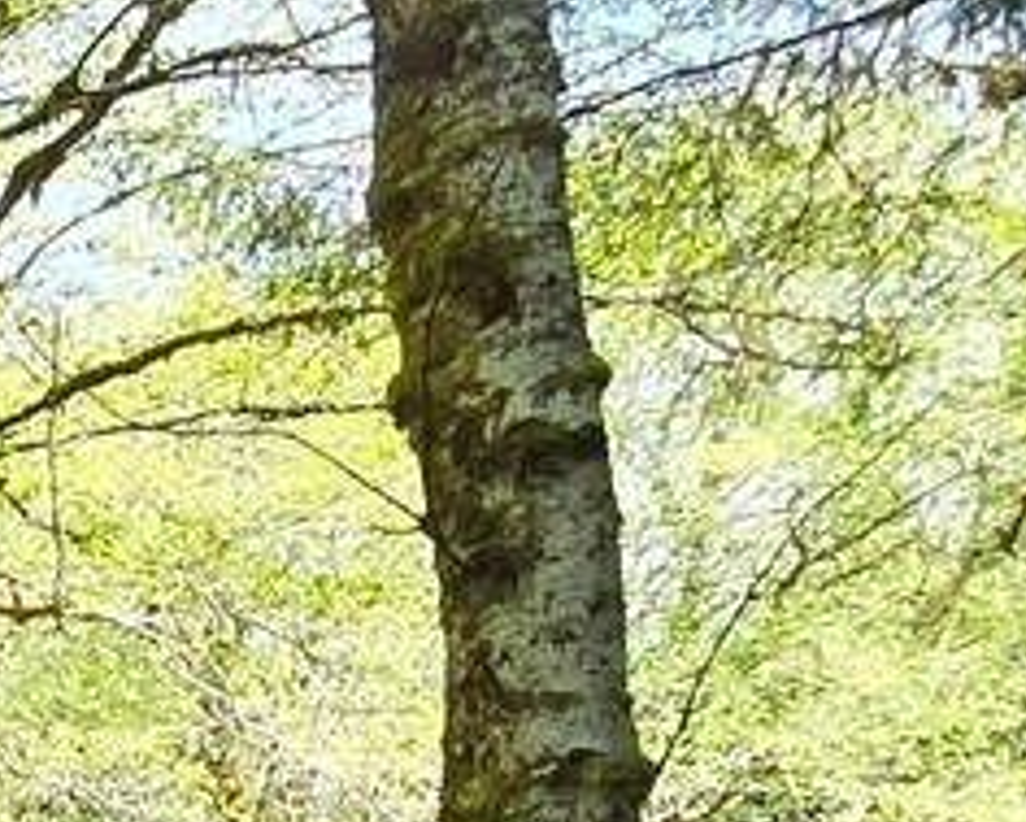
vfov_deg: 15.4
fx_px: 2613
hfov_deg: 14.8
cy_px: 1470
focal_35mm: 86
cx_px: -1374
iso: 50
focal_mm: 2.2
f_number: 2.2
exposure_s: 1/180
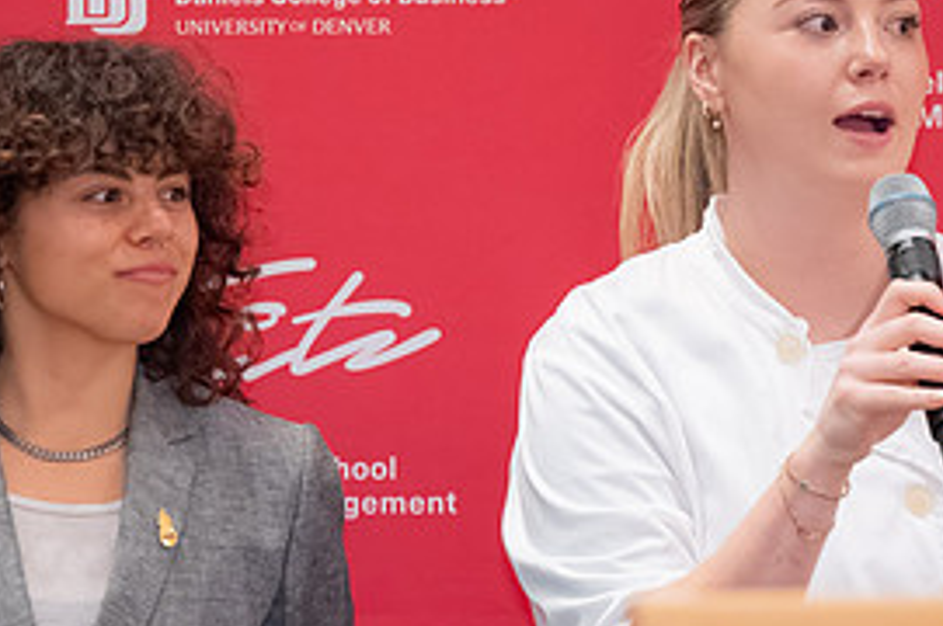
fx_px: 8974
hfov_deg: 6.0
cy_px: 456
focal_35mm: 343
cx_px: 445
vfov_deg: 4.0
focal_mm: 160
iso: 8000
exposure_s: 1/125
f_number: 2.8
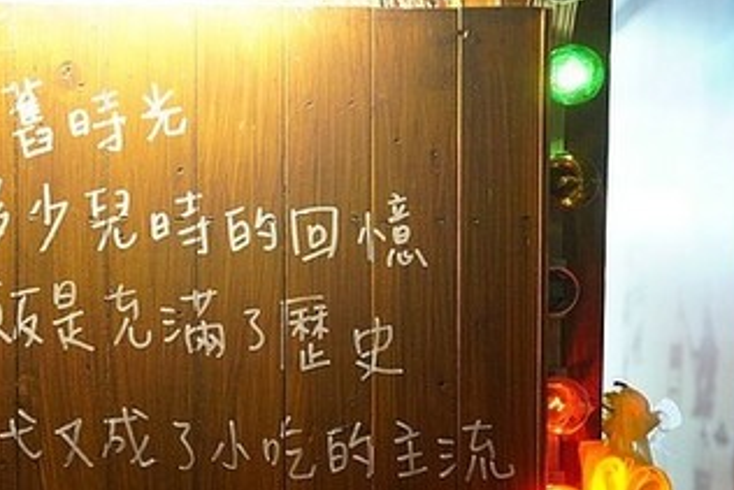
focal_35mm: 91
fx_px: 1856
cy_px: 341
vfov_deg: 15.0
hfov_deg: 22.0
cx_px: 118
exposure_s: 1/30
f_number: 4.5
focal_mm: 32
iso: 3200
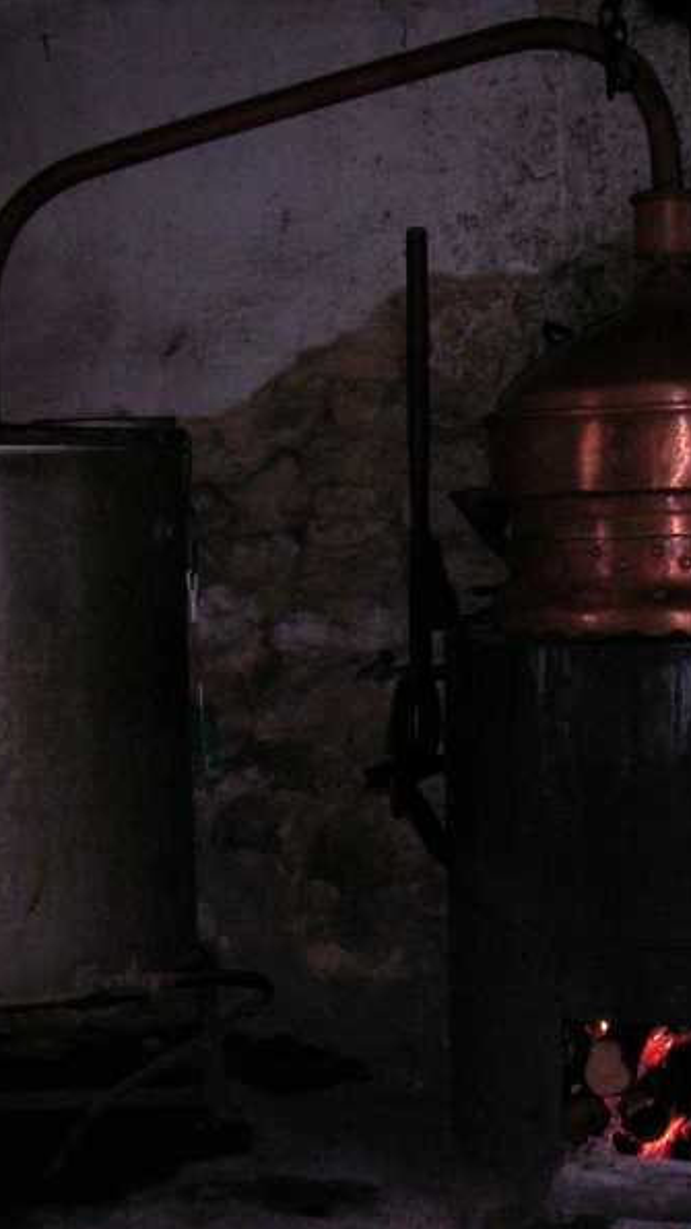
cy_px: 614
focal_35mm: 60
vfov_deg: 34.9
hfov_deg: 20.0
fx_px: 1956
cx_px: 340
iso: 300
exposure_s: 1/30
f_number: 3.5
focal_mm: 6.3
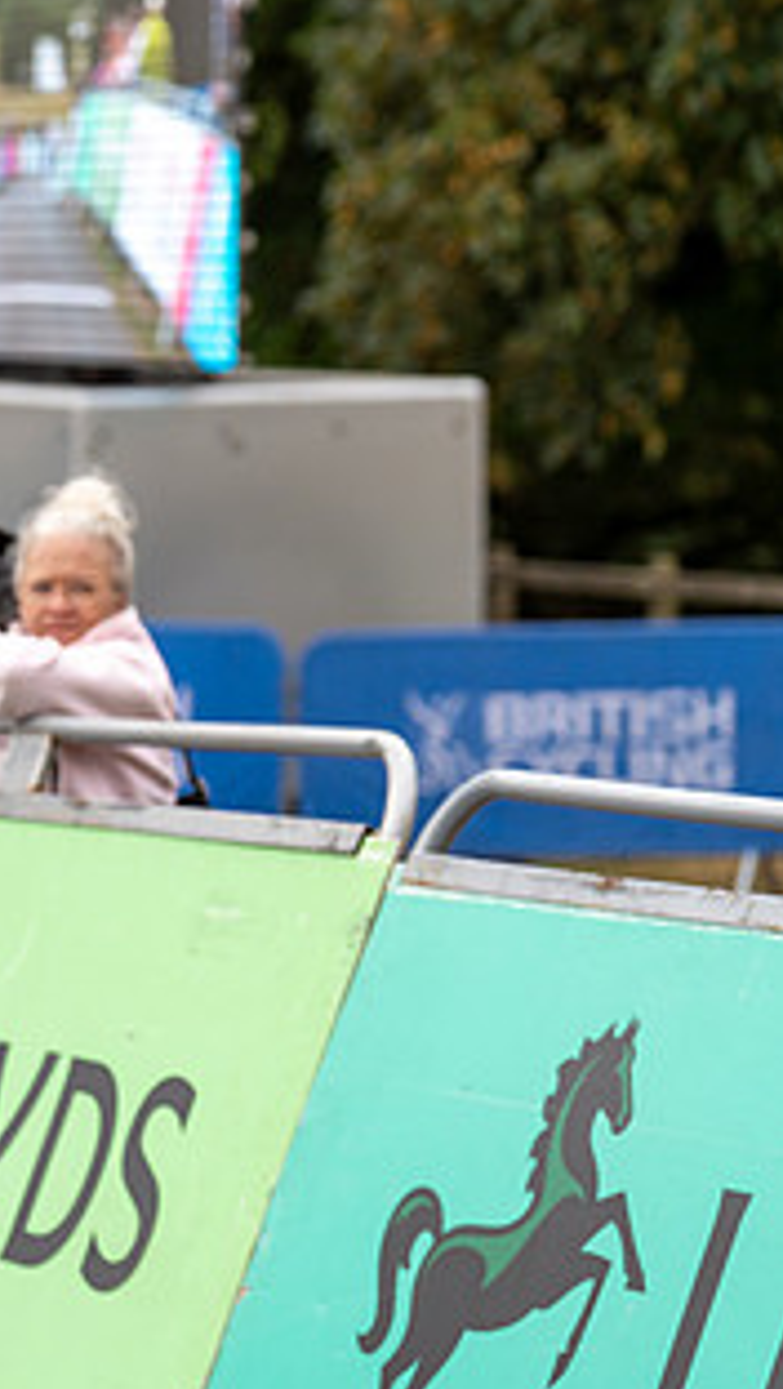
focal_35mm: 185
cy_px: 634
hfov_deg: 6.5
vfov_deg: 11.6
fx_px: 6814
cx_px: -498
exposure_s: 1/1000
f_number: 3.5
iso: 500
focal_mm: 95
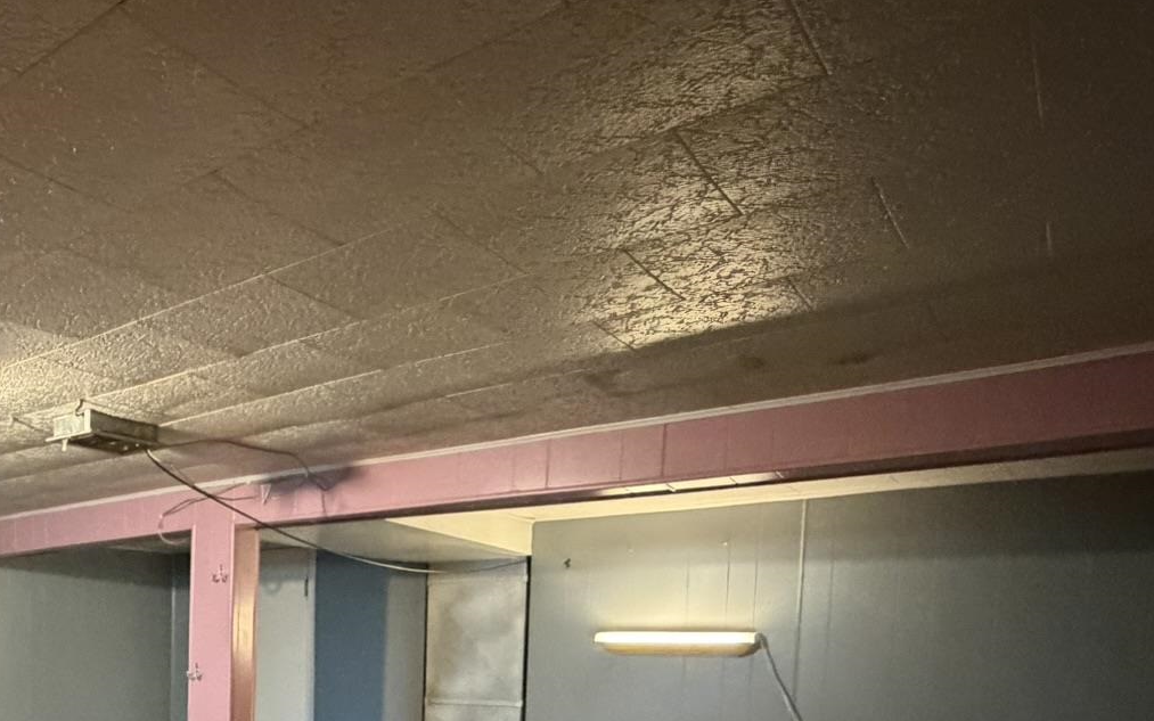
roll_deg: +0.0
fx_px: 943
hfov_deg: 55.9
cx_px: 153
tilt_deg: -5.3
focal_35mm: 30
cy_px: 713
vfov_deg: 37.6
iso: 1250
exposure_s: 1/30
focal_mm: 2.22
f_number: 2.2
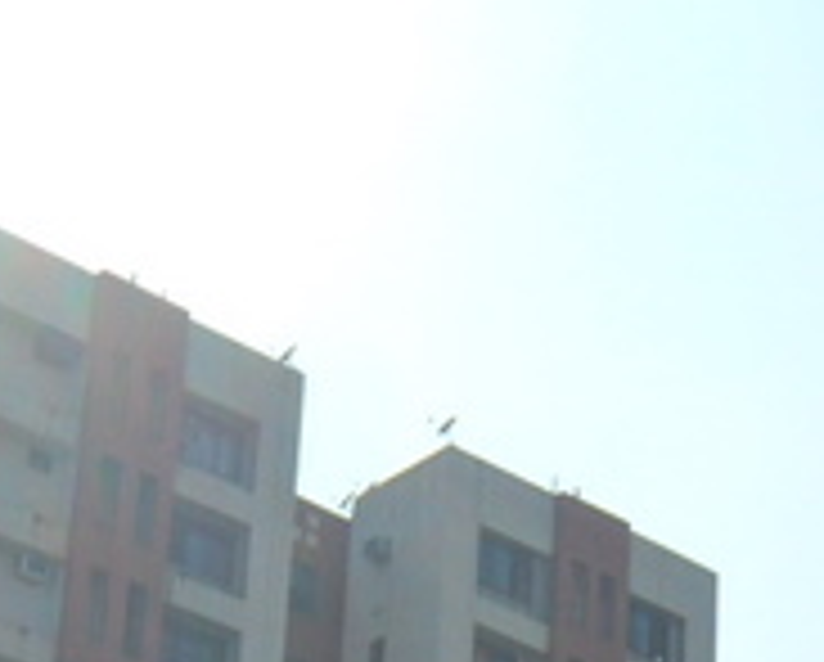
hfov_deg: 17.6
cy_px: 1009
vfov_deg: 13.3
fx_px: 2662
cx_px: 369
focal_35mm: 109
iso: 100
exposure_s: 1/250
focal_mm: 5.7
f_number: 9.4
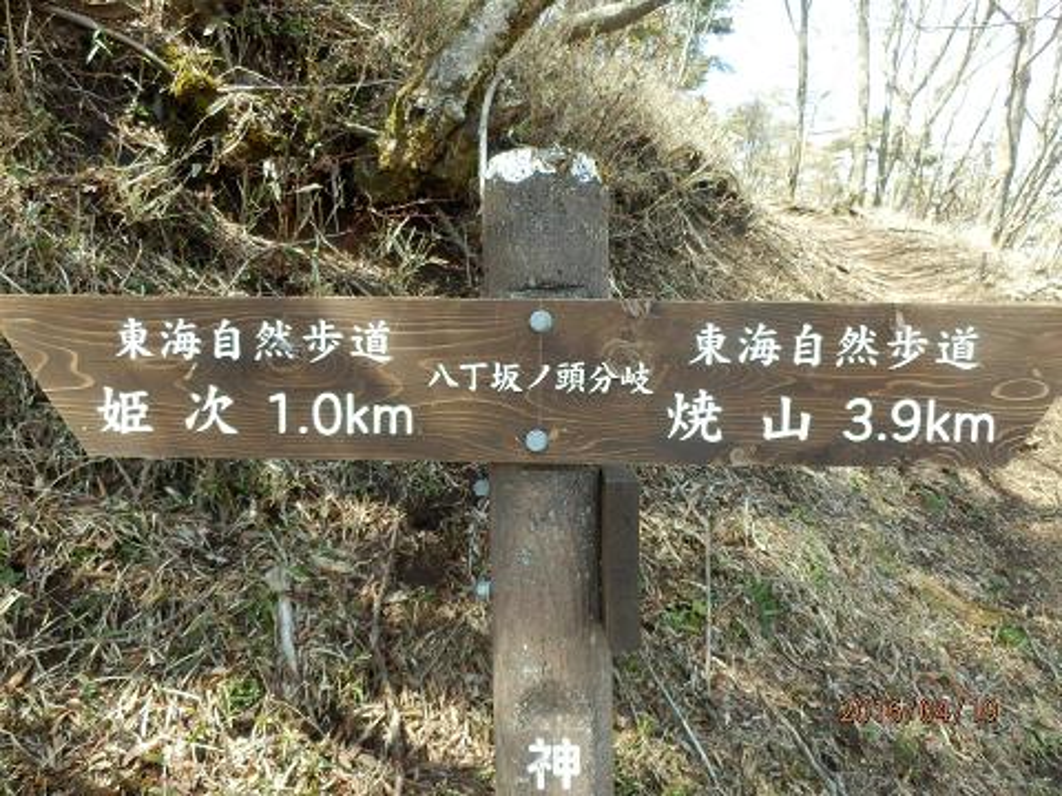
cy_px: 398
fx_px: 736
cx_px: 531
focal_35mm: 24
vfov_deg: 56.8
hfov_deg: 71.6
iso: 80
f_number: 3
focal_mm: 4.2
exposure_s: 1/160
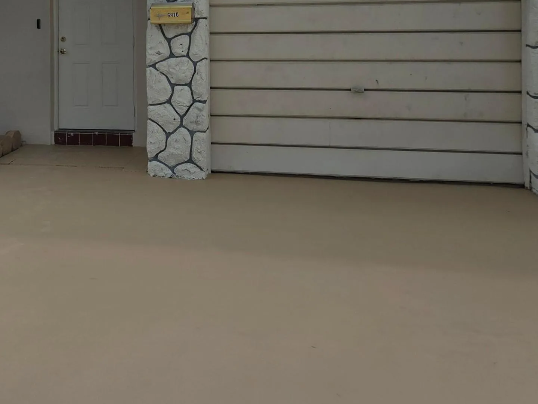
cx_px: 114
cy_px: 26
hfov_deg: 39.7
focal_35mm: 46
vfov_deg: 29.9
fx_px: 715
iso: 80
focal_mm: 5.4
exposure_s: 1/6412
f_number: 1.8
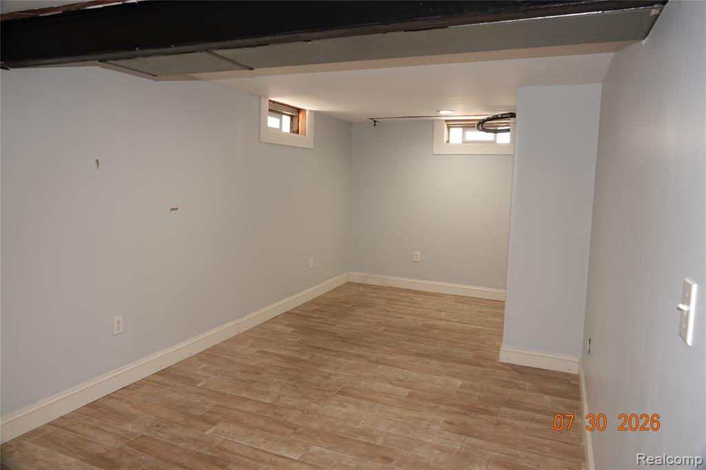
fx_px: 470
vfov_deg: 53.1
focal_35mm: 24
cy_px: 235
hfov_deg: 73.8
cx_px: 353
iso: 160
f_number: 2.4
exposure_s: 1/30
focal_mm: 8.8
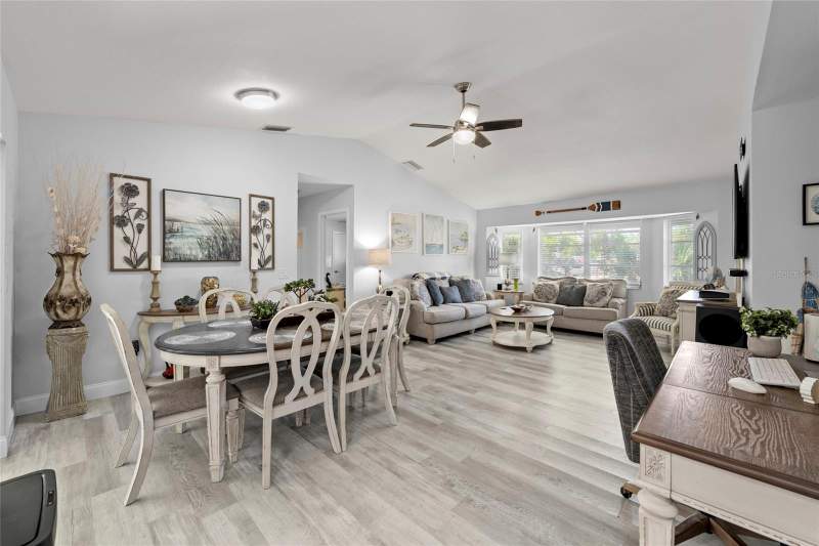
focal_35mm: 14
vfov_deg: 81.2
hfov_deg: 104.3
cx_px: 410
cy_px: 273
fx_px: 318
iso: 800
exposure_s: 1/8
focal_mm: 14
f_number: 8
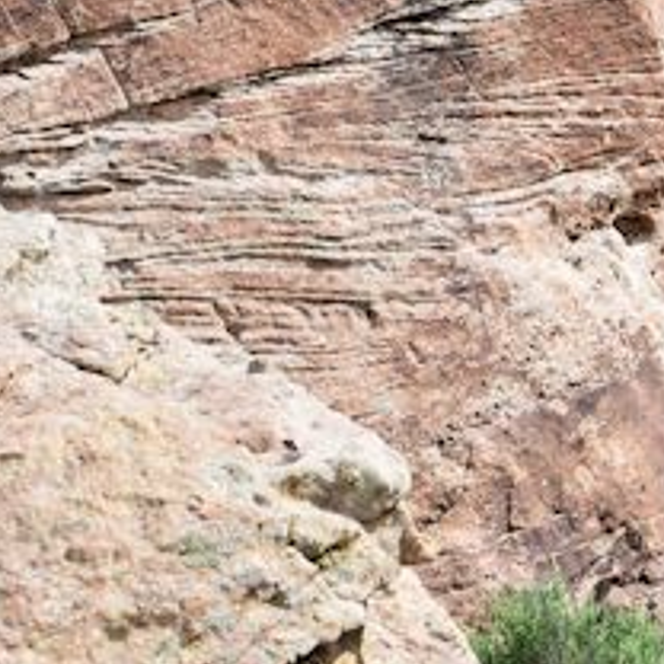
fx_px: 15929
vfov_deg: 2.4
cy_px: 263
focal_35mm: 734
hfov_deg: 2.4
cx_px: 1028
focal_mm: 150
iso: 250
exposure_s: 1/1000
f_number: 3.2
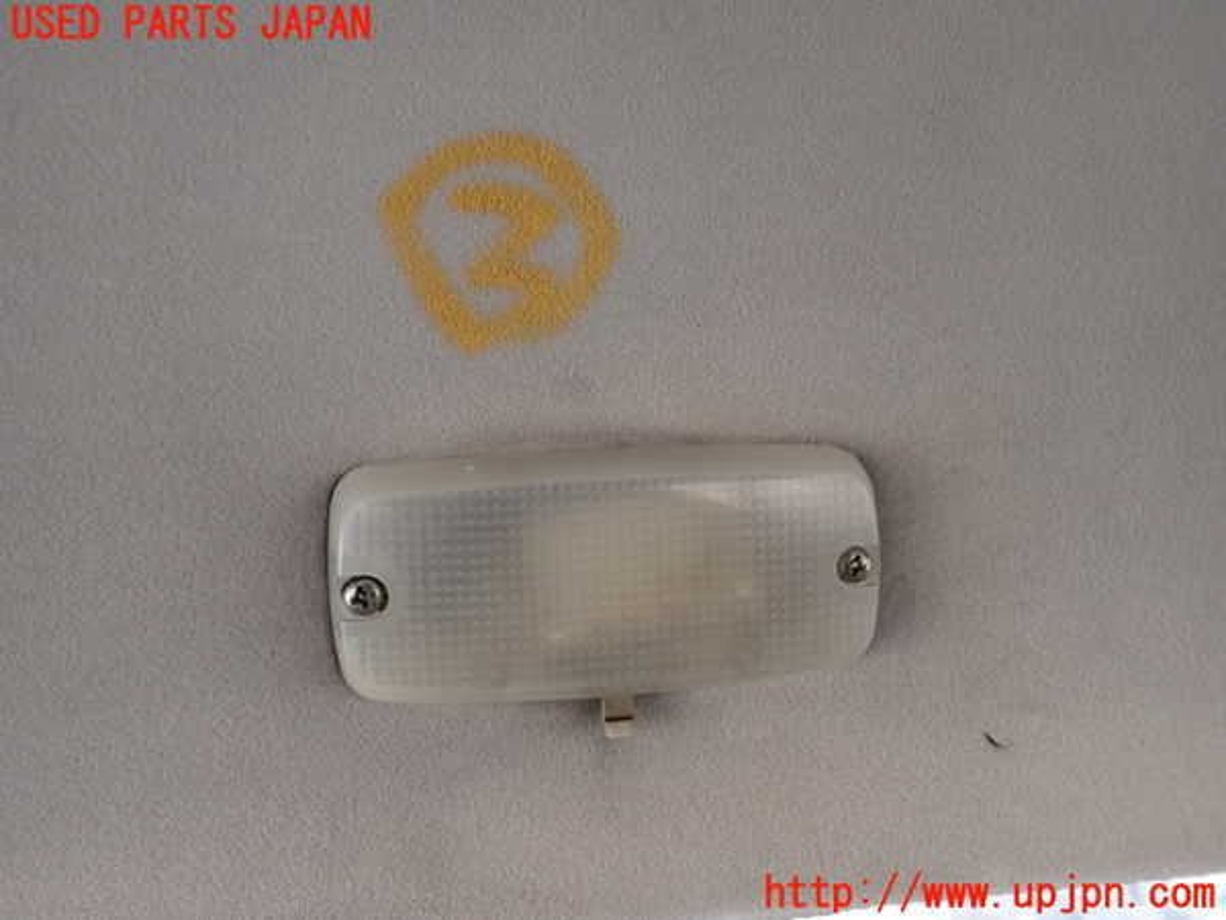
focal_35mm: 30
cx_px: 613
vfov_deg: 46.8
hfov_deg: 60.0
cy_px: 460
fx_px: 1063
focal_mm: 5.4
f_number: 2.3
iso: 400
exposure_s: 1/30
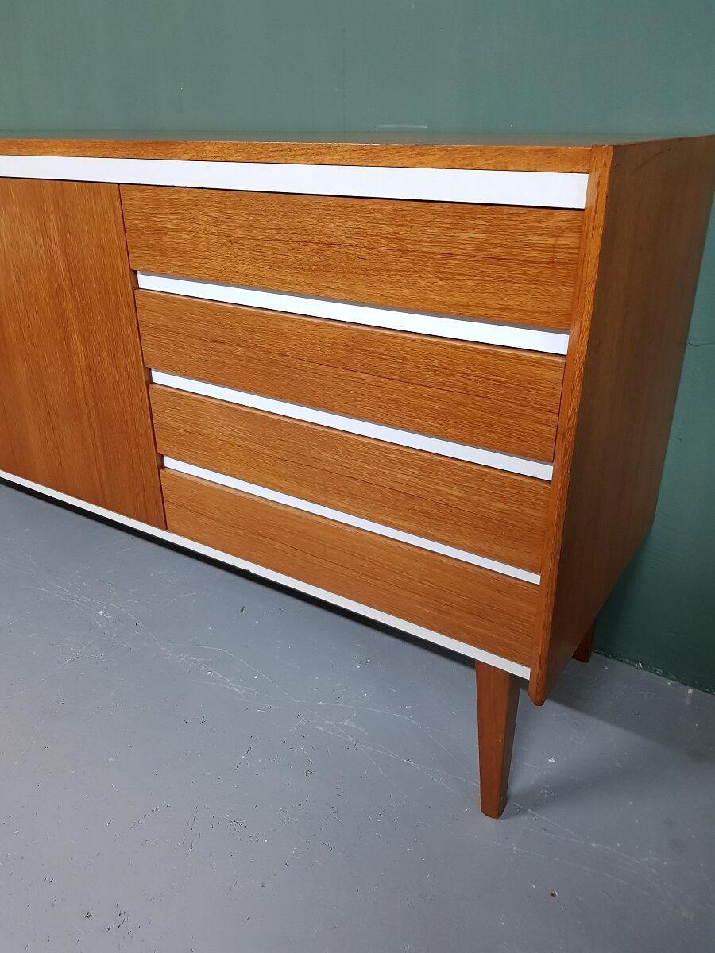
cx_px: 358
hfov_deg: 53.1
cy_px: 476
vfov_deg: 67.3
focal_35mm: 26
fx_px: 716
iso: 250
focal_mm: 4.2
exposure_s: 1/17
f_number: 1.7
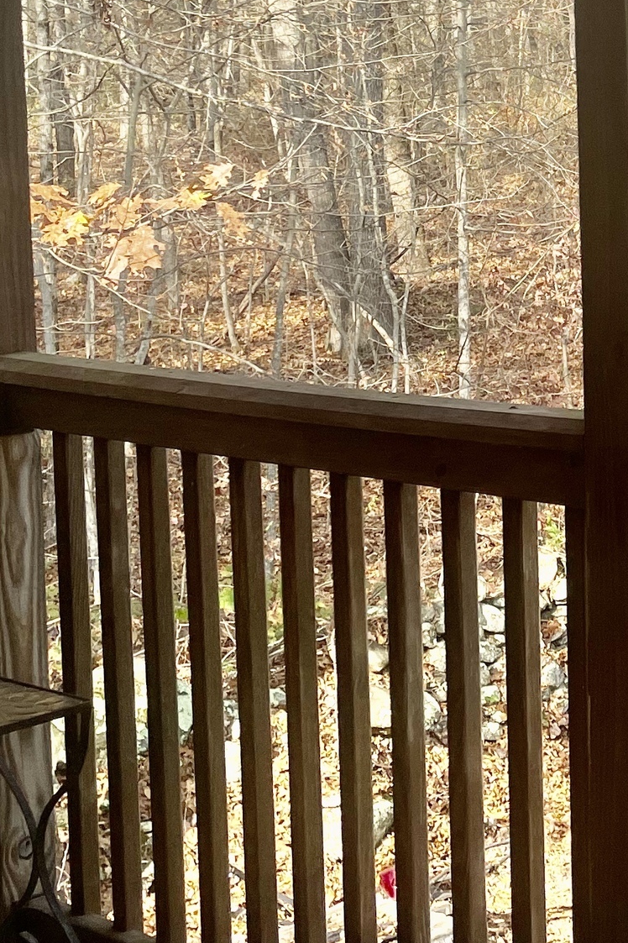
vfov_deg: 26.9
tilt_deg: -4.4
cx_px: 1014
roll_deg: +1.1
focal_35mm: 74
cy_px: 216
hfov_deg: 16.4
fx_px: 1937
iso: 32
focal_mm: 4.2
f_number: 1.6
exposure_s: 1/997
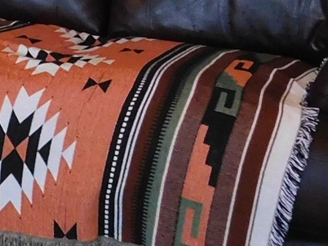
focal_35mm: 153
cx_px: -62
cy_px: -225
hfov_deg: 12.6
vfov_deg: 9.2
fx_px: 1449
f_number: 3.2
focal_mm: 5.3
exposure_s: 1/30
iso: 400
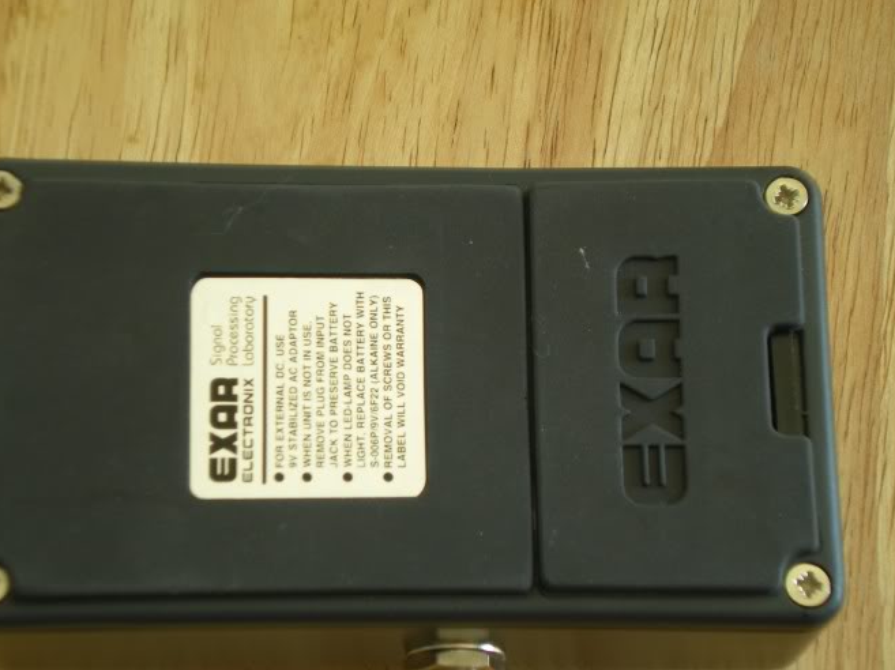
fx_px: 2739
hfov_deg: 18.6
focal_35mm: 106
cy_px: 404
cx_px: 407
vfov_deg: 13.9
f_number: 5.1
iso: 64
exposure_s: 1/1.2
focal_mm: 14.3
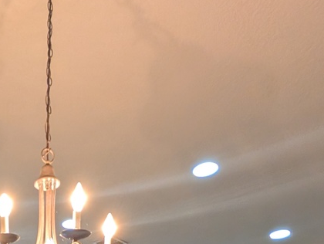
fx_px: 384
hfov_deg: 39.0
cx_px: -19
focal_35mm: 41
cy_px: 412
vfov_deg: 23.4
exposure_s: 1/60
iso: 279
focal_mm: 2.02
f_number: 1.7
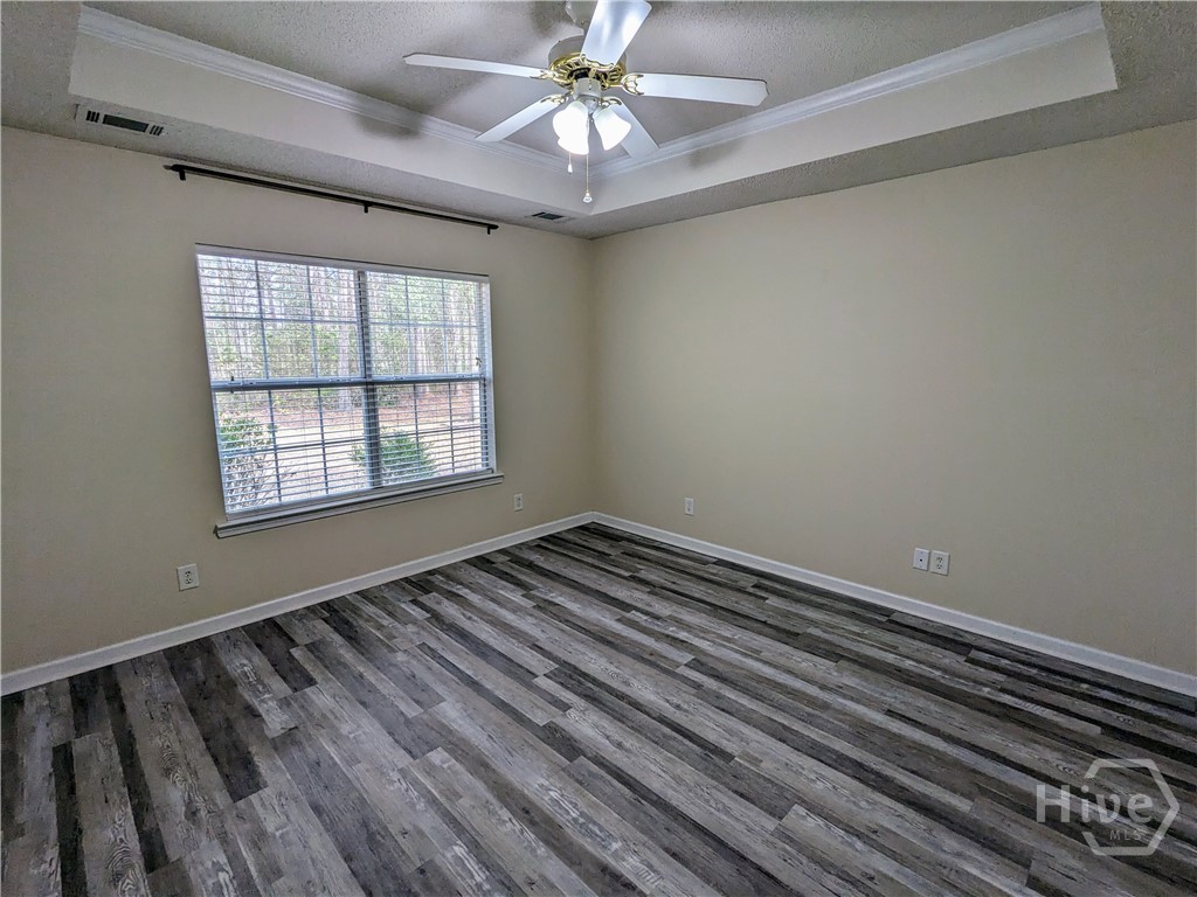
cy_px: 448
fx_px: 553
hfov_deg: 94.5
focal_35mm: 16
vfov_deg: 78.1
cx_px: 598
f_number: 2.2
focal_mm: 2.35
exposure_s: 1/120
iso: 81
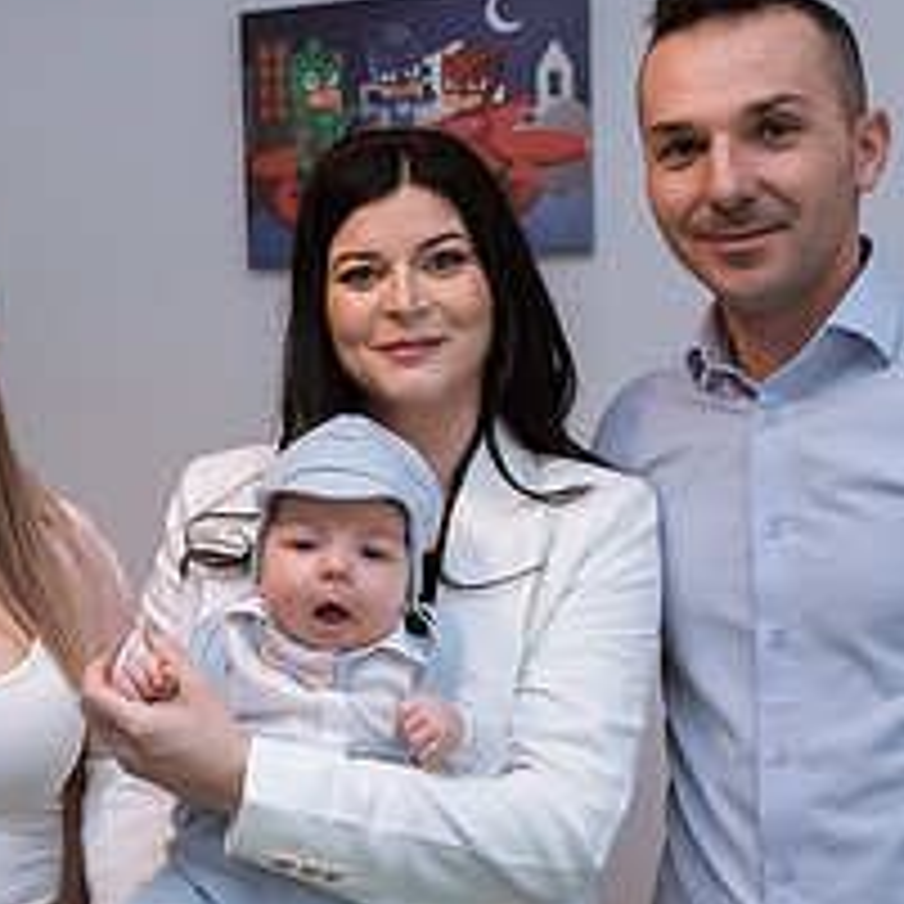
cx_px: 162
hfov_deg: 28.4
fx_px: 1743
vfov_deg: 28.8
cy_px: 636
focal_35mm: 59
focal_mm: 24
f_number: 4
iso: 1000
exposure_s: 1/160
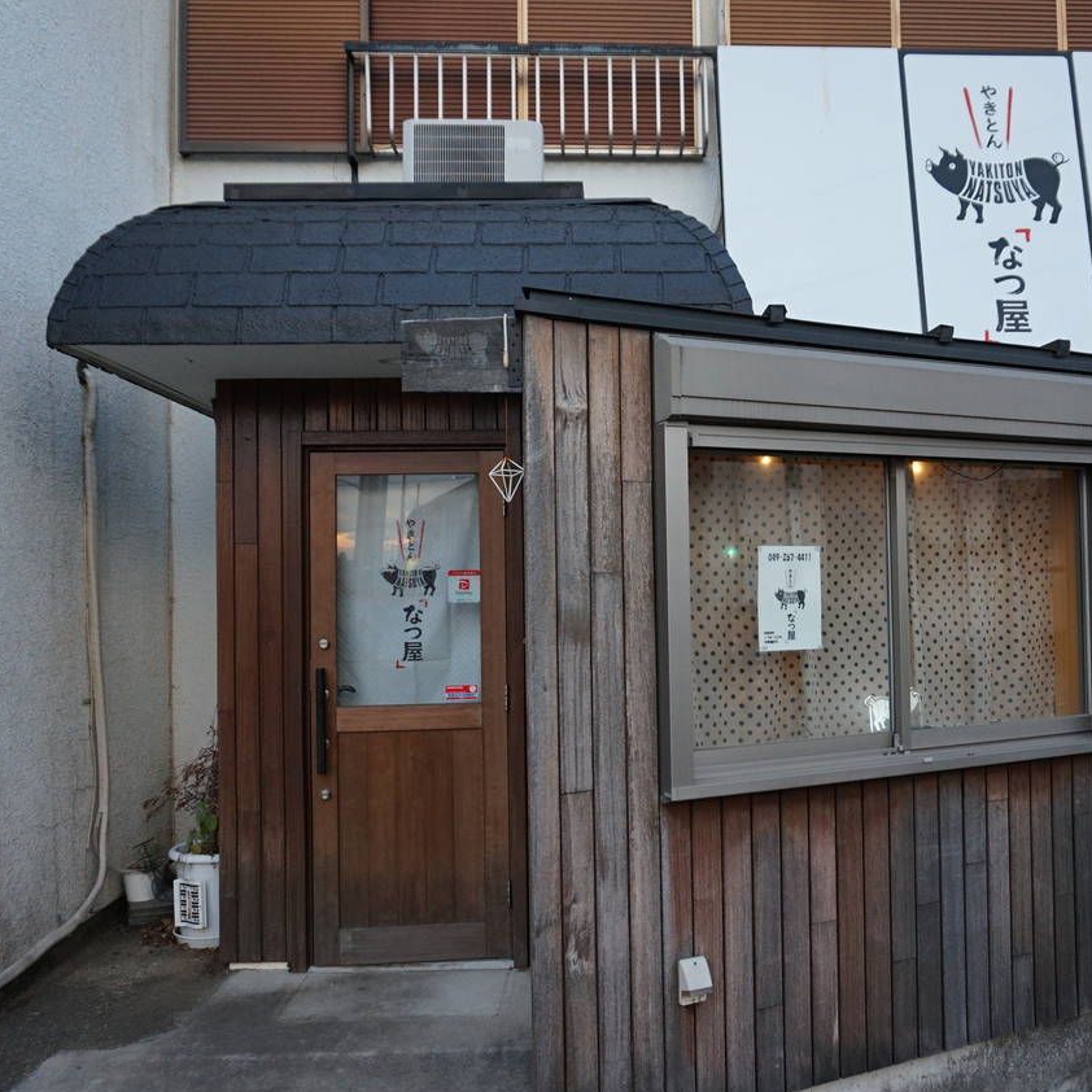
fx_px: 1106
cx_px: 669
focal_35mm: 31
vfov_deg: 52.5
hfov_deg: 52.1
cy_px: 552
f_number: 4
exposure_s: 1/160
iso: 800
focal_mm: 16
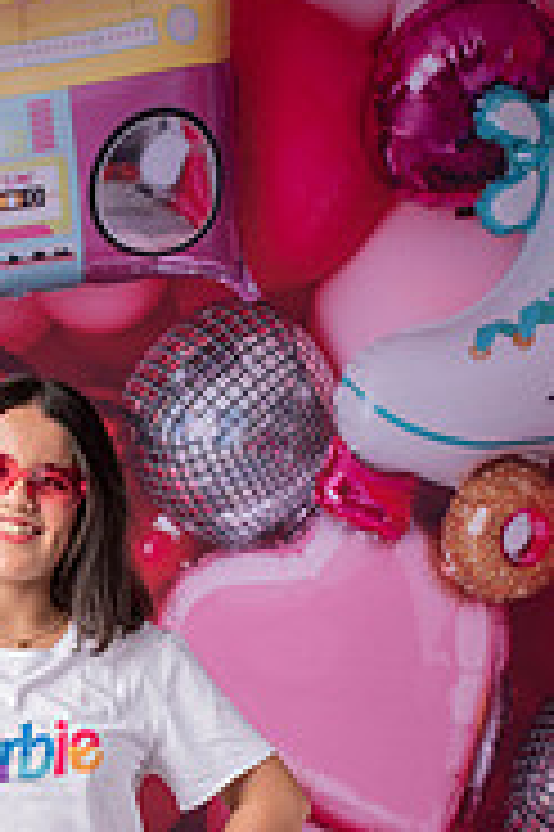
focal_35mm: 95
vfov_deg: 20.2
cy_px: 980
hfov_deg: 14.2
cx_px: 5
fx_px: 2197
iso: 125
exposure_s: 1/200
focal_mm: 39
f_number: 5
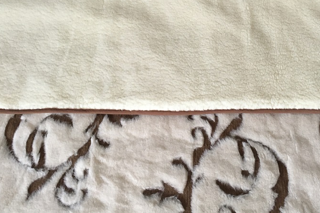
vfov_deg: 29.6
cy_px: 67
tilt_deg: -53.9
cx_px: 197
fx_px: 400
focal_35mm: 45
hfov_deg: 43.3
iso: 160
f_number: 2.2
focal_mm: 4.15
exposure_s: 1/33
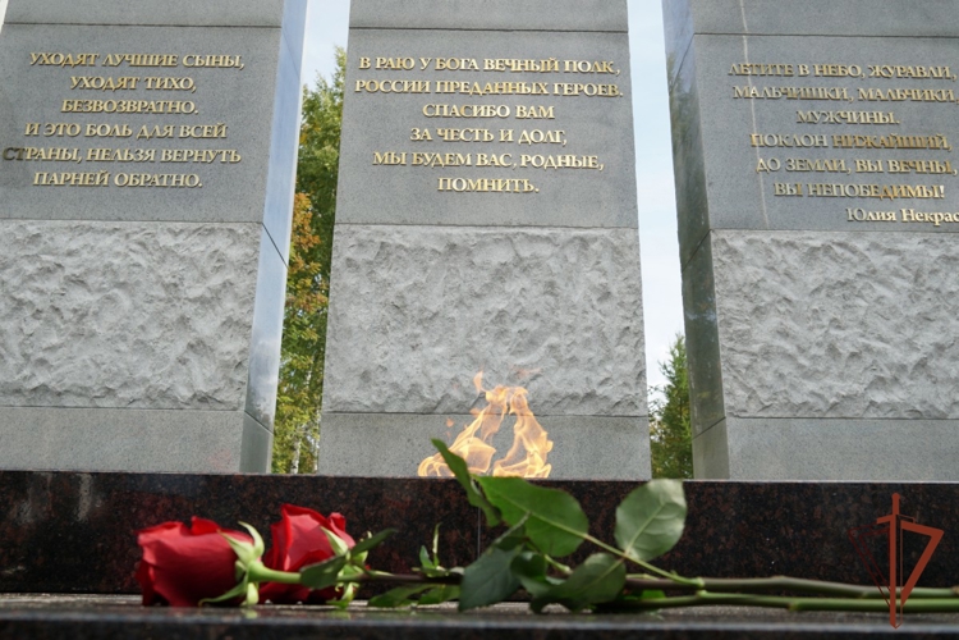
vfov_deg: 47.9
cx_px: 480
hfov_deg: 67.4
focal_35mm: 27
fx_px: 719
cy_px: 320
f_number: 4.5
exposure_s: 1/400
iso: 100
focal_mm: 18
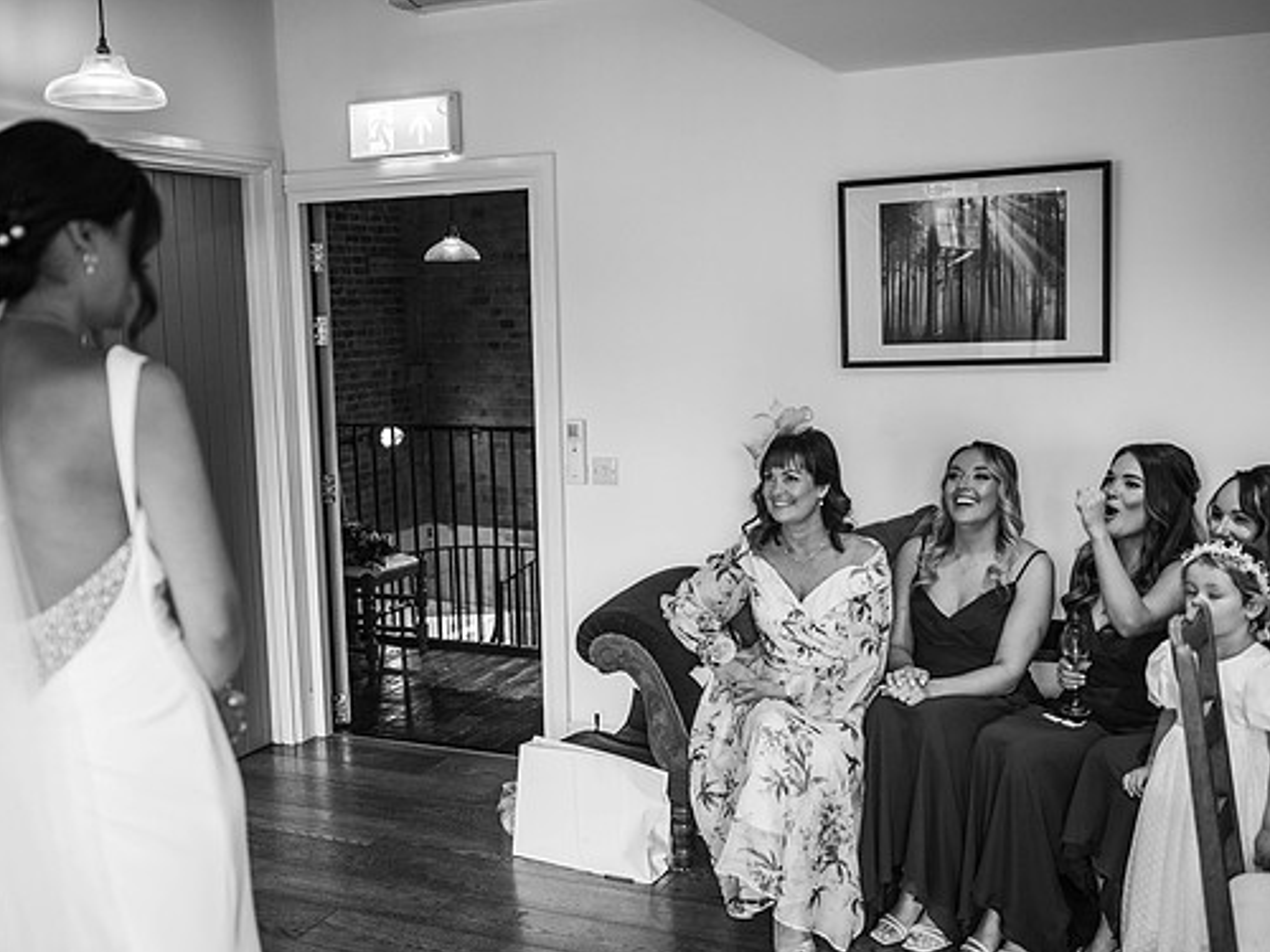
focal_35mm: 39
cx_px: 584
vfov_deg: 36.8
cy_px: 487
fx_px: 1431
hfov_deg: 47.8
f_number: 2.2
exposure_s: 1/200
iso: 400
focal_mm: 35
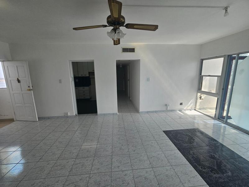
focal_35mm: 13
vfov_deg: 89.9
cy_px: 94
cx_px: 124
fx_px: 94
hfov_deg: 106.2
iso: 64
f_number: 2.2
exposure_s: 1/260
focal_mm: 2.2
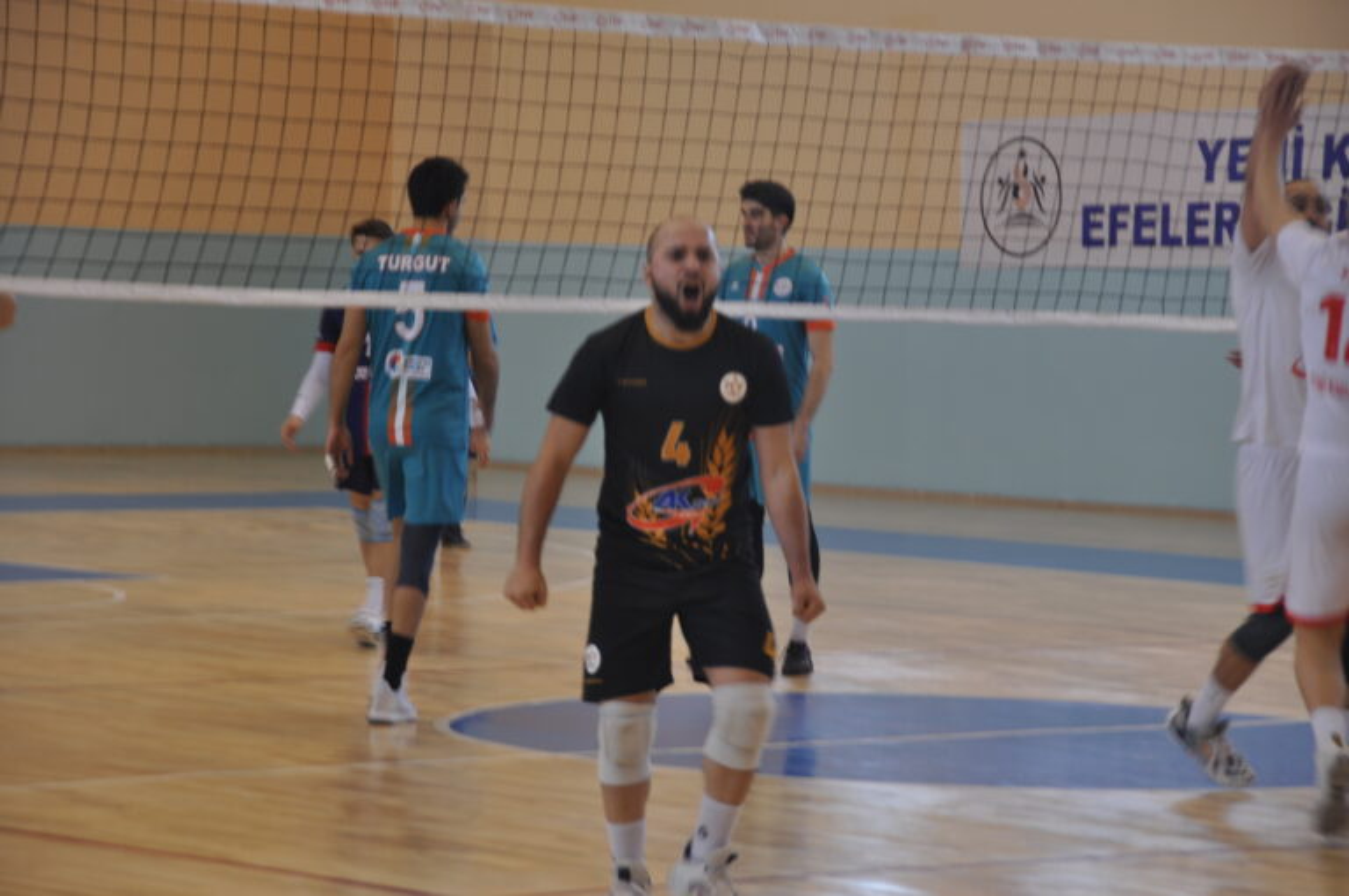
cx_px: 674
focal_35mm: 142
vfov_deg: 9.6
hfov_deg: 14.4
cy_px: 448
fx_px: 5333
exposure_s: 1/25
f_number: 5.3
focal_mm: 95
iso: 200
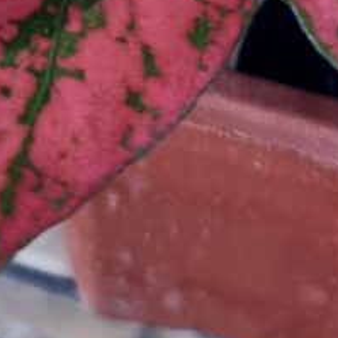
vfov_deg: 13.0
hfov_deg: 14.7
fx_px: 1304
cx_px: 279
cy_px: -324
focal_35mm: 118
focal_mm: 5.4
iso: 400
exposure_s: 1/40
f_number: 1.8
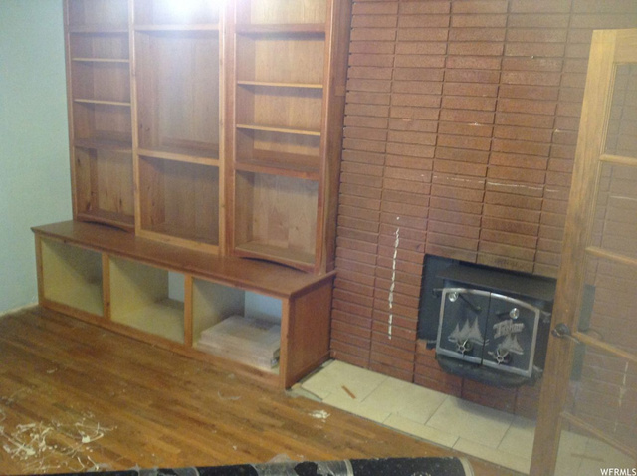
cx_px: 318
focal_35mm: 35
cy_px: 238
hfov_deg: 52.7
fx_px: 643
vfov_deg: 40.6
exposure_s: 1/15
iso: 250
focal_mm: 4.28
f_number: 2.4
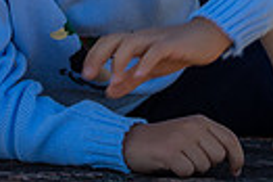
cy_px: -115
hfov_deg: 4.4
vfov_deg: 2.9
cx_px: 104
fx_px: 3522
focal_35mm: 465
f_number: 5
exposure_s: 1/250
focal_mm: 105
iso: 50
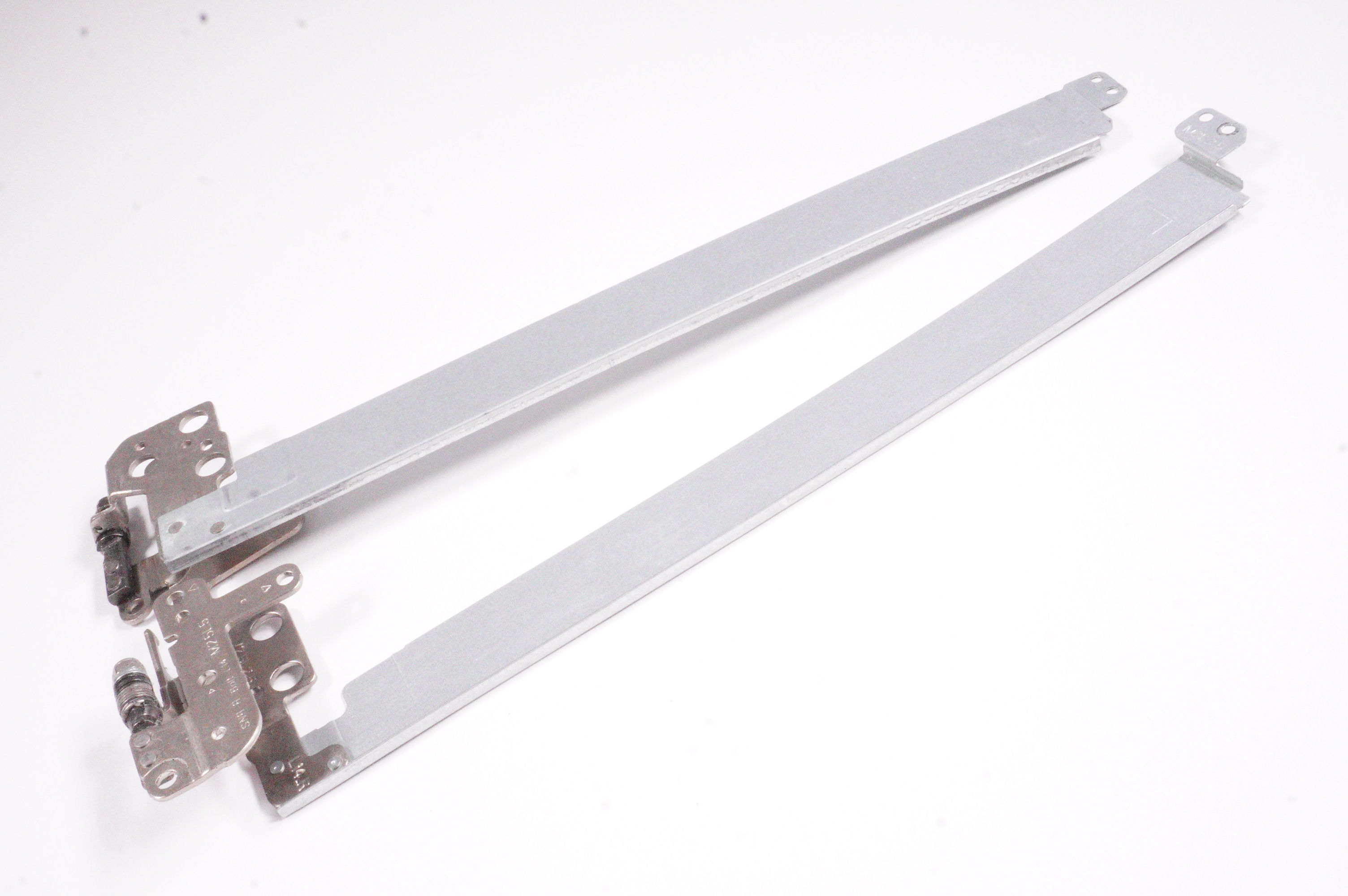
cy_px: 448
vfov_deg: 34.1
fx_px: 1459
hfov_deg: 49.6
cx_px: 674
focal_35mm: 39
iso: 12800
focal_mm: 26
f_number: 22
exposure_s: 1/320
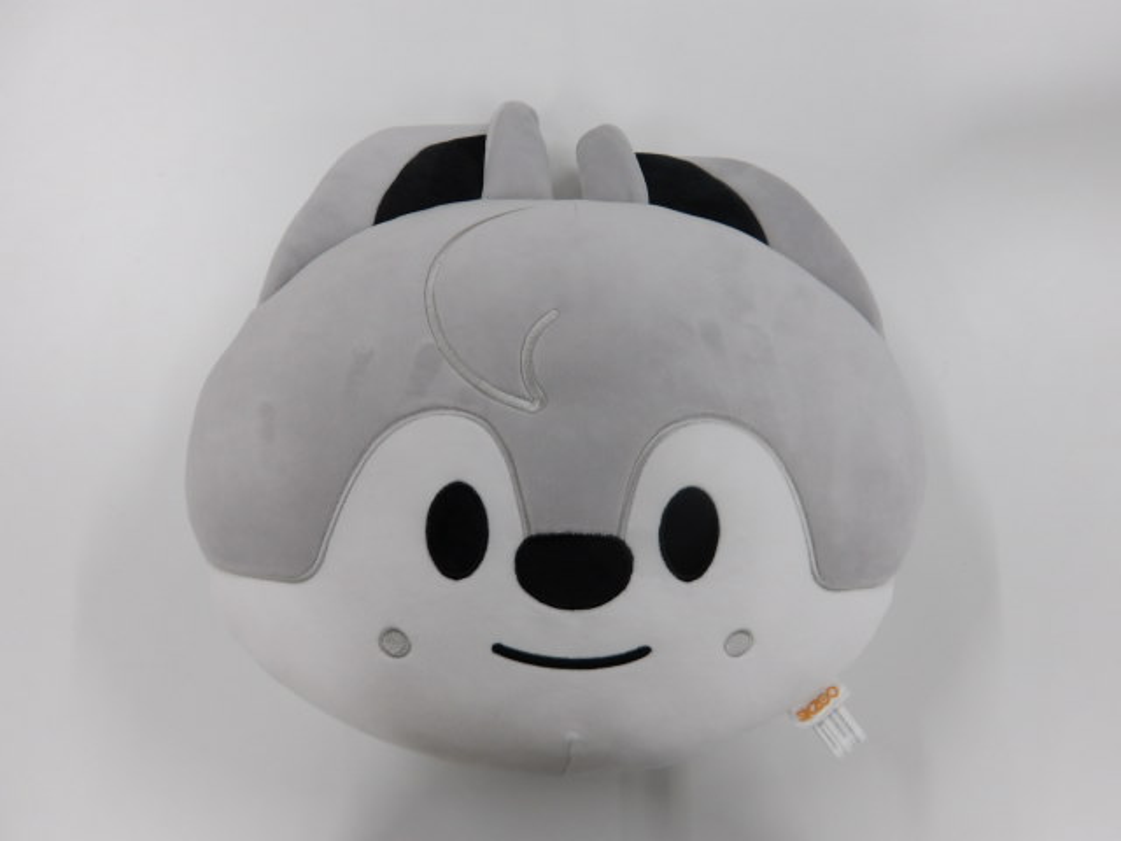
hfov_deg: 65.3
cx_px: 560
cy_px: 420
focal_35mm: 27
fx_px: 874
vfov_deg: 51.4
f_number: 3
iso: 100
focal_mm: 4.9
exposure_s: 1/60
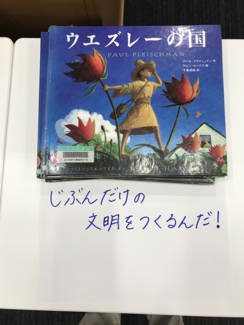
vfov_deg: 63.4
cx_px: 122
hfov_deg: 49.7
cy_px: 162
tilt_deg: -82.0
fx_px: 263
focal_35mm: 28
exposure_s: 1/100
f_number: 1.8
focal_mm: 3.99
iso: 40
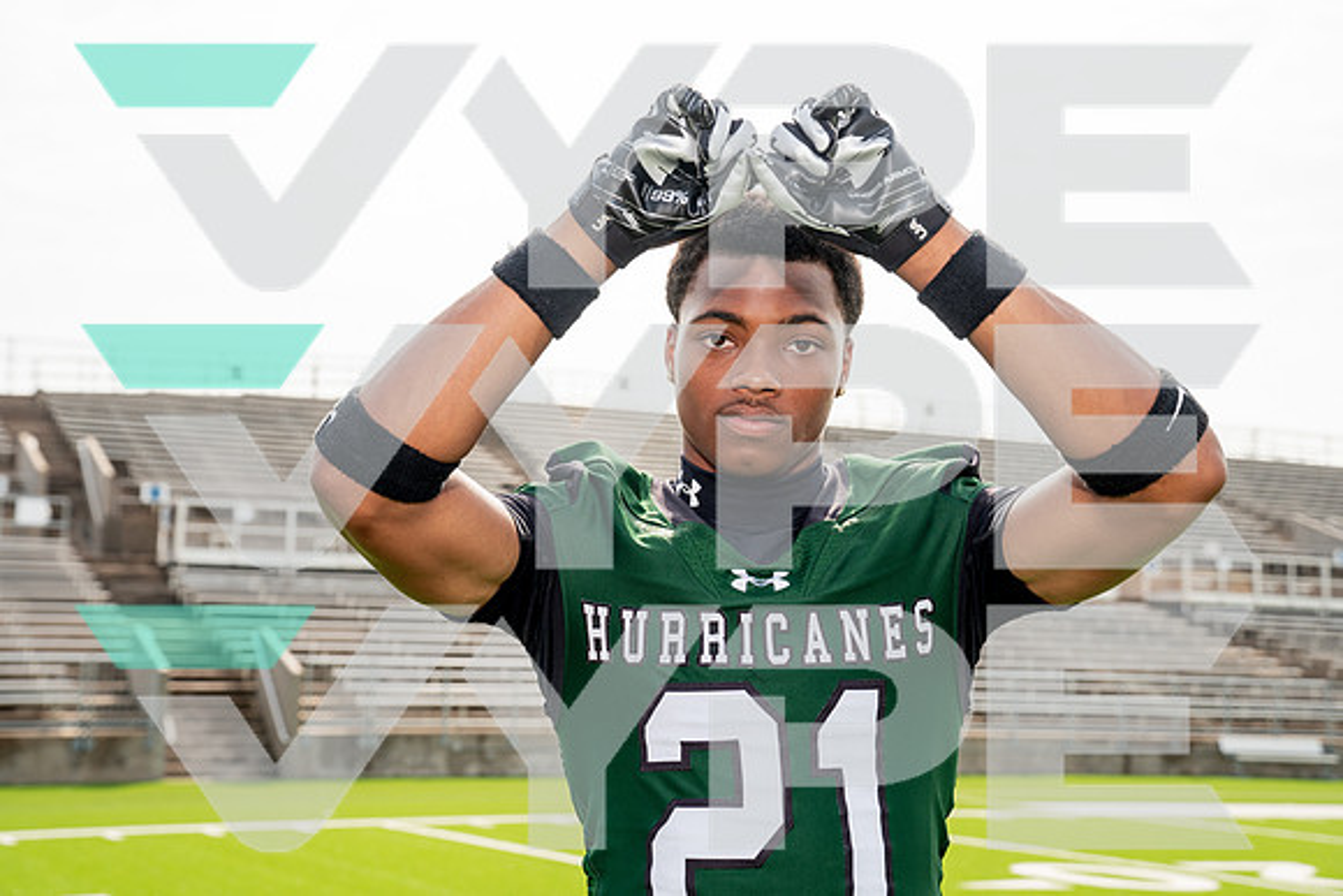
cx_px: 672
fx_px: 2015
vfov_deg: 25.1
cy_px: 448
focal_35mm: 54
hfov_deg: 36.9
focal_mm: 54
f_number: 5.6
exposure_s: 1/320
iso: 100
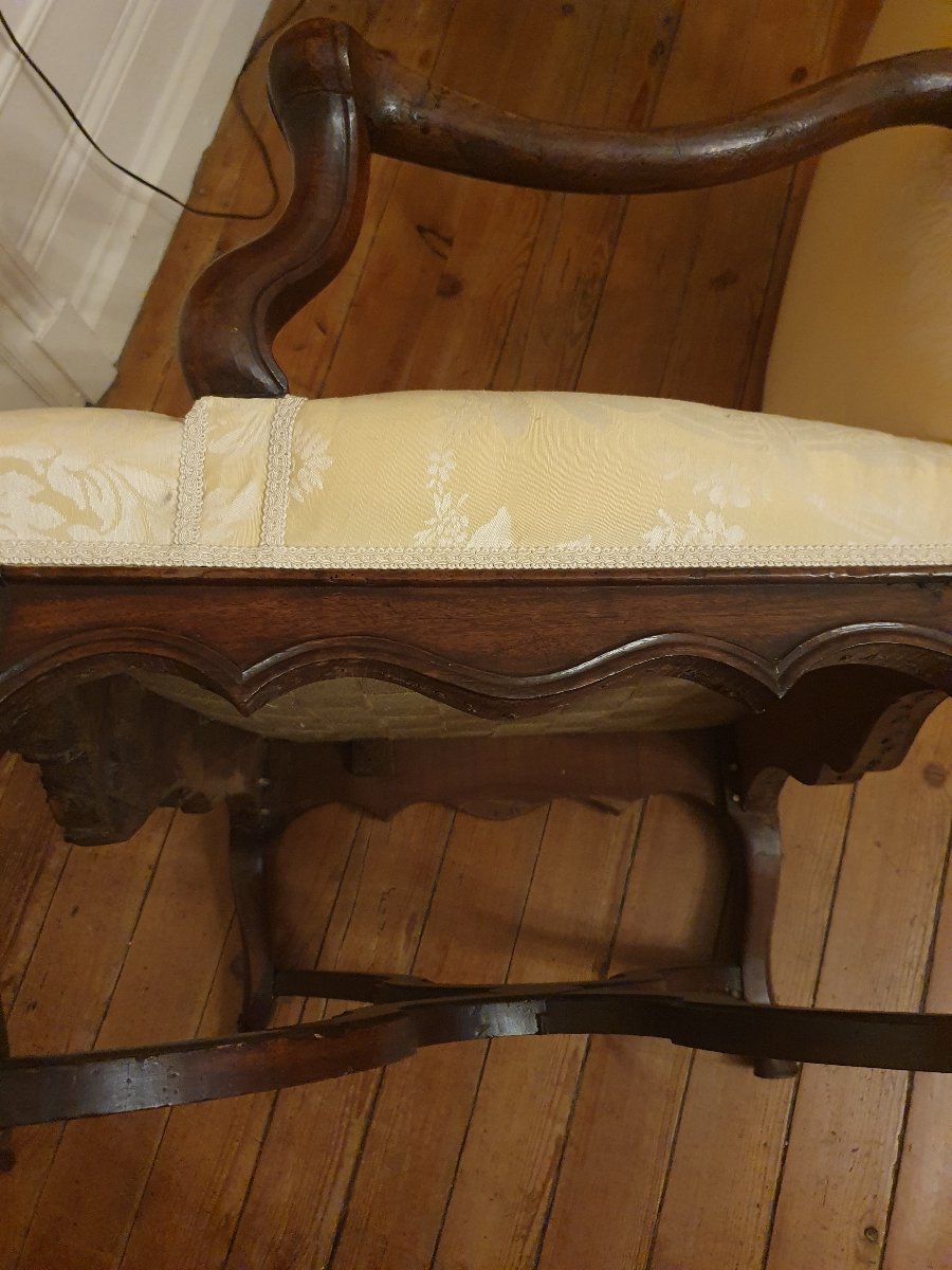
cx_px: 476
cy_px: 635
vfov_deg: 67.3
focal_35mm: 26
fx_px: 953
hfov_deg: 53.1
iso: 640
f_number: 1.5
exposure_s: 1/33
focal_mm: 4.32
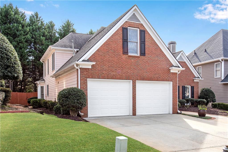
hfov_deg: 73.7
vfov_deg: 53.1
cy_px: 76
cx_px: 114
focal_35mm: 24
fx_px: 152
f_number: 16
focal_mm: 24
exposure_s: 1/60
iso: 200
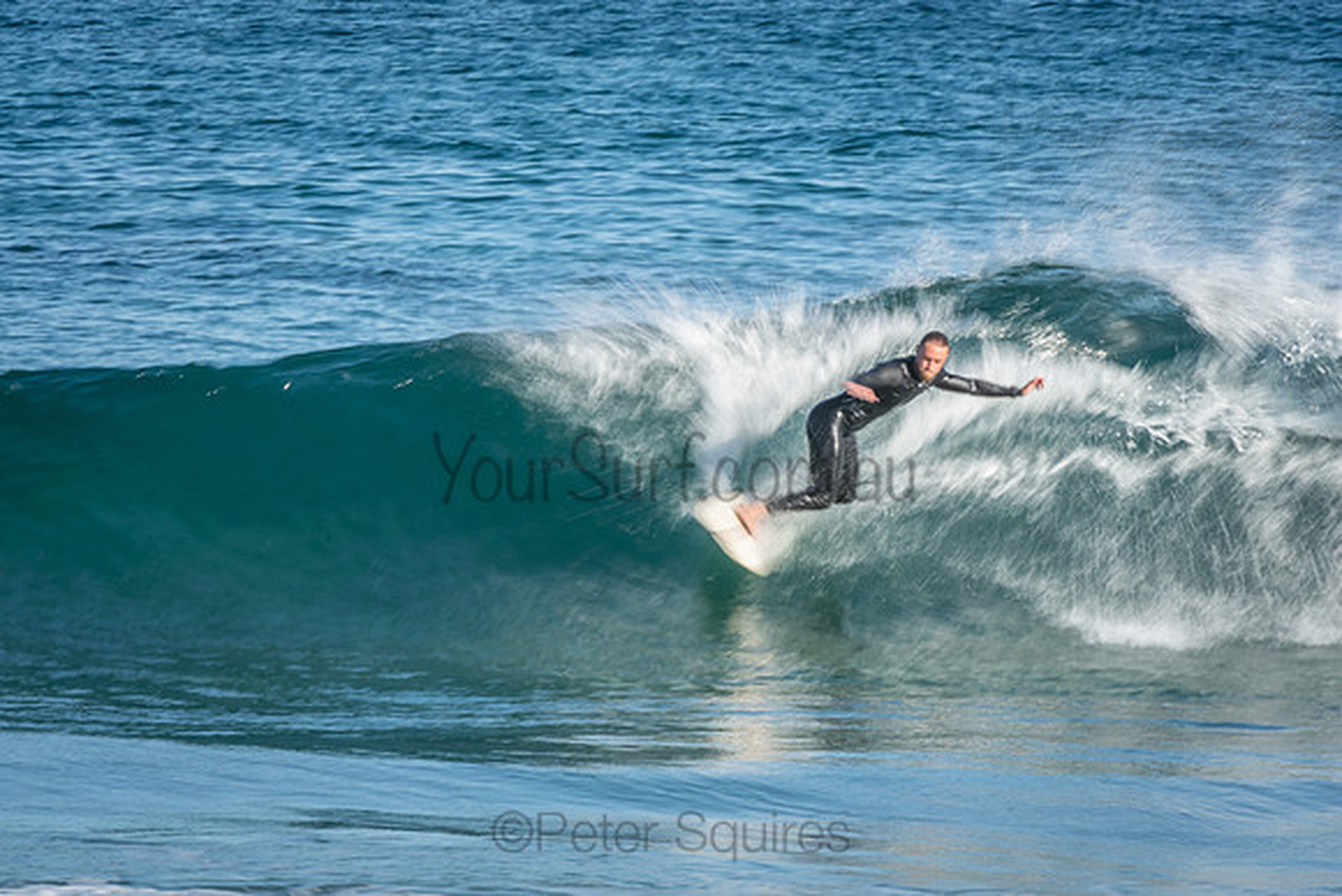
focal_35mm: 600
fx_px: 22371
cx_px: 671
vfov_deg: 2.3
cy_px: 448
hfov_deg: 3.4
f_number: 29
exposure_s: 1/20
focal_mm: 400
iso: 100
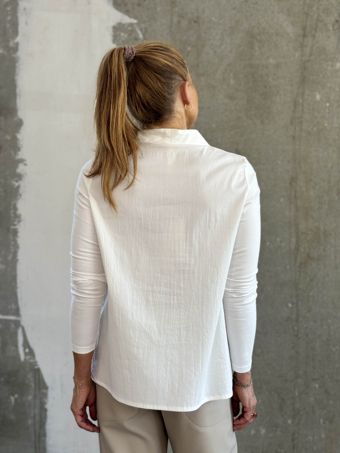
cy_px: 226
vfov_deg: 39.7
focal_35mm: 48
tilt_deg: -4.3
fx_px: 629
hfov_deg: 30.3
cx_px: 170
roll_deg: +0.0
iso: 50
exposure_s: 1/100
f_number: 1.78
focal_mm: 6.76
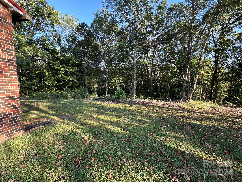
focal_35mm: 14
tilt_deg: -4.5
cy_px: 91
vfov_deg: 85.7
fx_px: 98
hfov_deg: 102.1
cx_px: 121
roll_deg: +0.0
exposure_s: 1/109
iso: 40
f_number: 2.2
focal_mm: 2.22
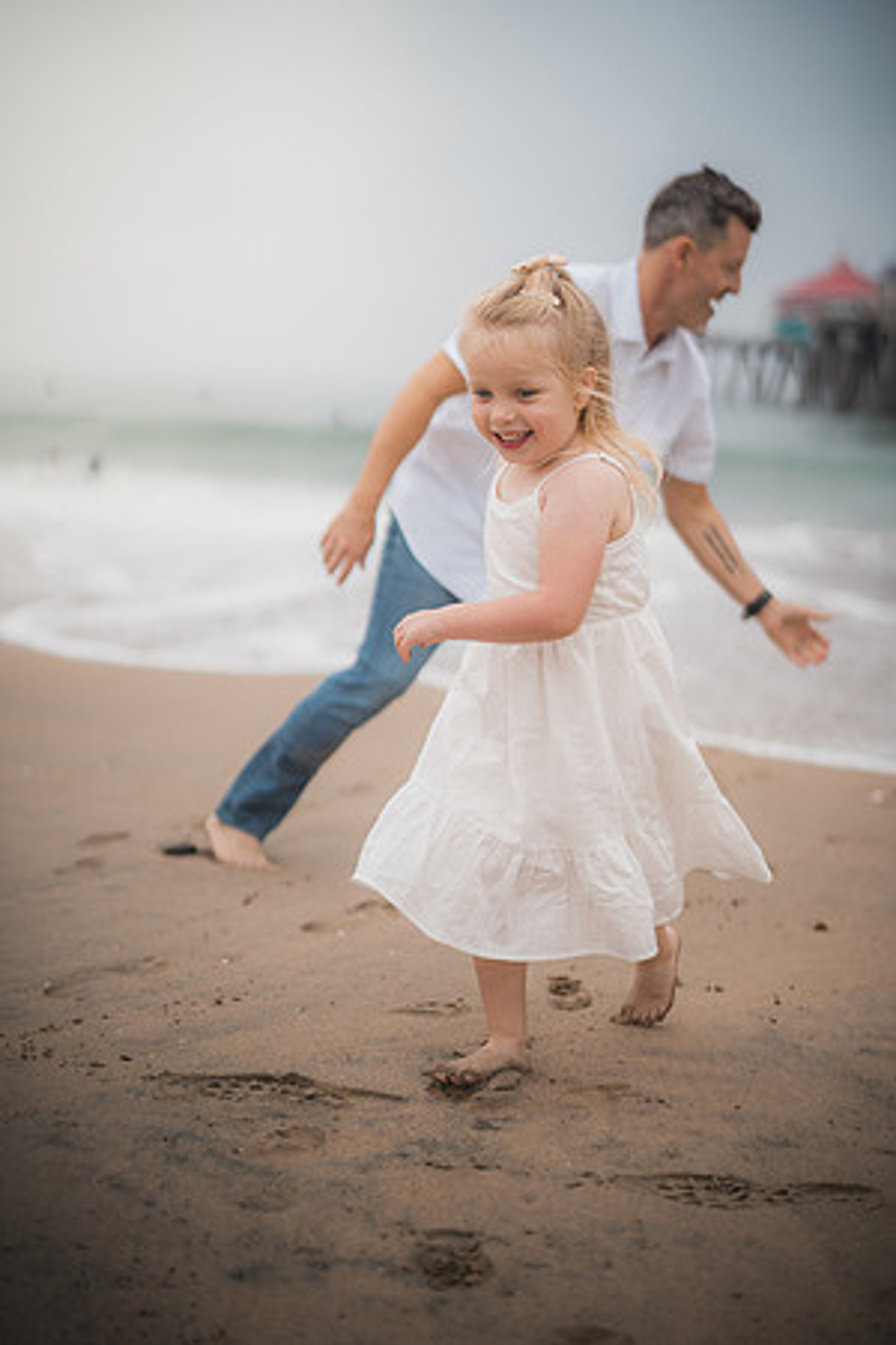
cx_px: 448
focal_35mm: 50
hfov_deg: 27.0
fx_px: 1867
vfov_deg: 39.6
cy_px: 672
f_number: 1.4
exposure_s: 1/4000
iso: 160
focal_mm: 50
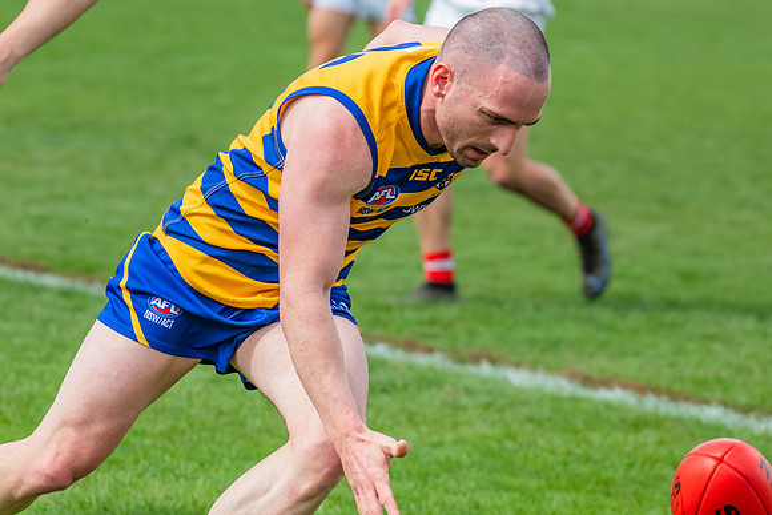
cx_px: 236
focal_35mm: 236
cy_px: 157
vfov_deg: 5.8
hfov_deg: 8.7
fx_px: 5066
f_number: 5
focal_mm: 170
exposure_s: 1/1600
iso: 800
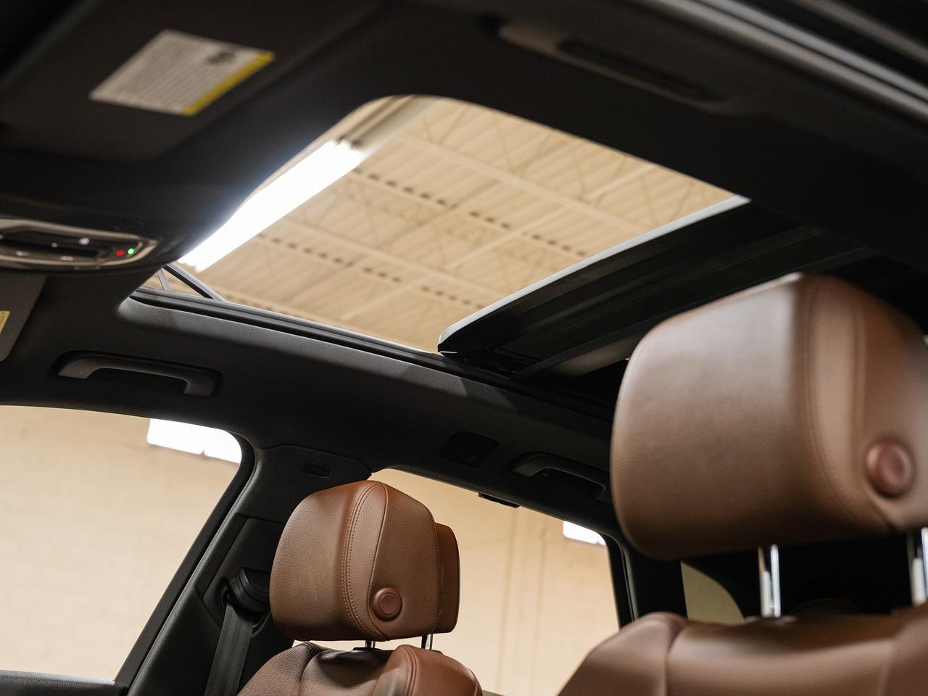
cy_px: 348
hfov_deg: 43.2
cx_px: 464
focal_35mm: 44
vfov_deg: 33.1
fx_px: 1172
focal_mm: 40.4
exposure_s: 1/40
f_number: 3.5
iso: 1000
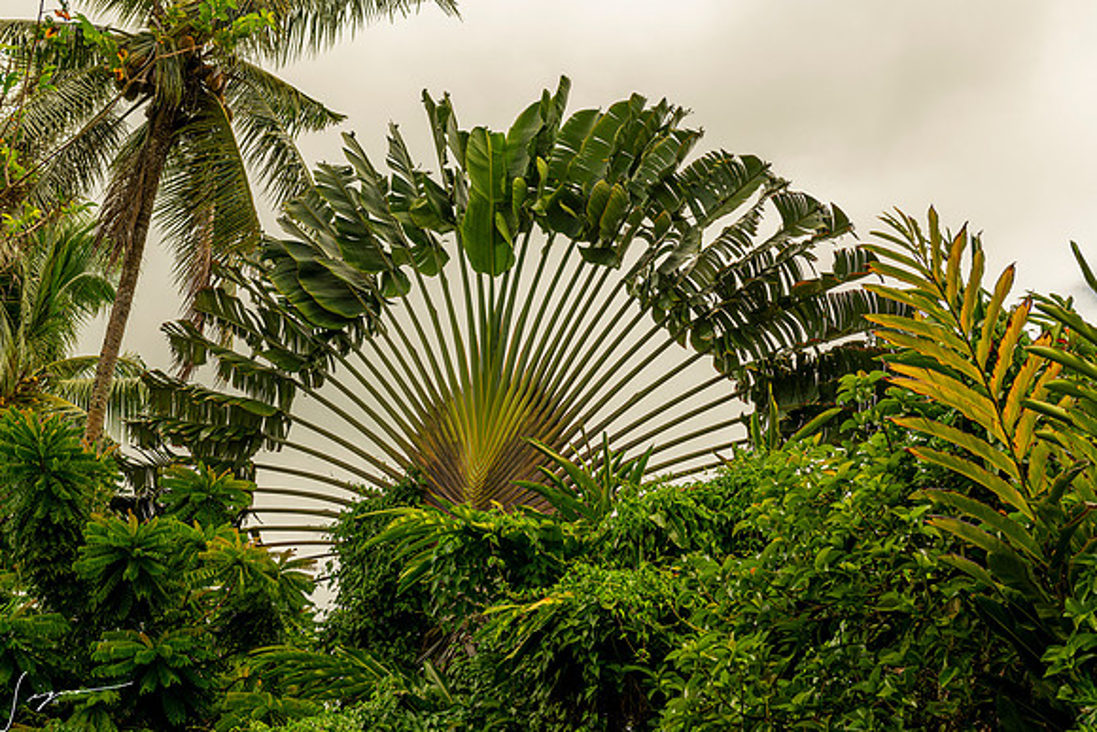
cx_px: 548
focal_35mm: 55
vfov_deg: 24.6
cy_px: 366
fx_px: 1676
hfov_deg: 36.2
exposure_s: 1/320
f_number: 8
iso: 200
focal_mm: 55
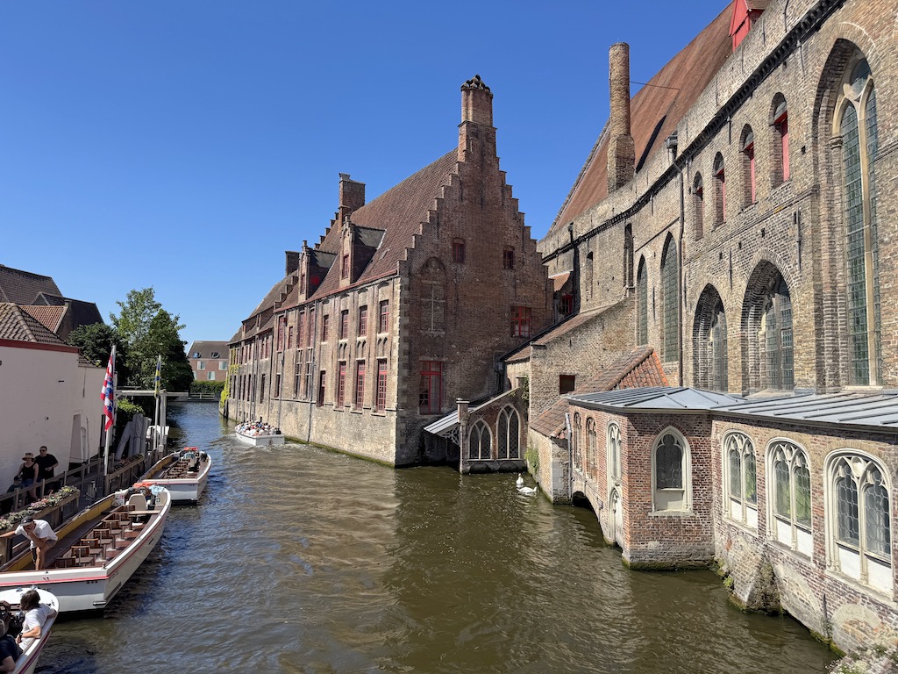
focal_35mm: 24
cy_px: 337
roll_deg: -1.5
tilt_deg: +4.4
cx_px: 449
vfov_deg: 56.8
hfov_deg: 71.6
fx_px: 623
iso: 80
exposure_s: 1/4049
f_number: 1.78
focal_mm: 6.76
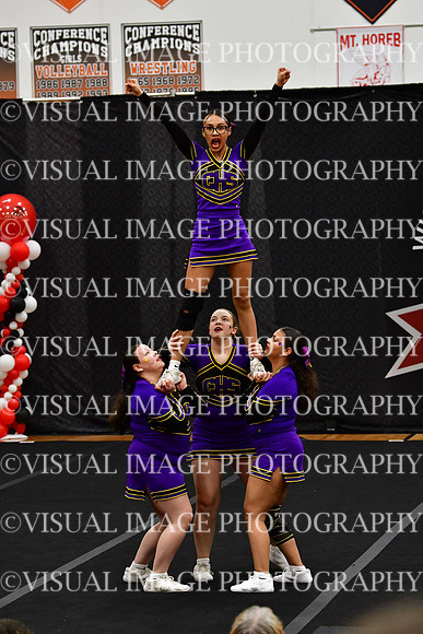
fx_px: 2501
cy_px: 317
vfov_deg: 14.4
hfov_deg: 9.7
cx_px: 212
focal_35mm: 142
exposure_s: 1/500
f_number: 4
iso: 4000
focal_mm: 95
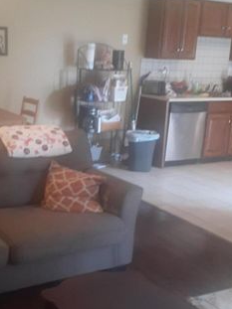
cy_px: 182
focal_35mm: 58
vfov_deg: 33.2
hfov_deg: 25.2
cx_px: 104
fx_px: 519
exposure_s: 1/24
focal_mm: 3.6
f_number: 1.9
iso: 320
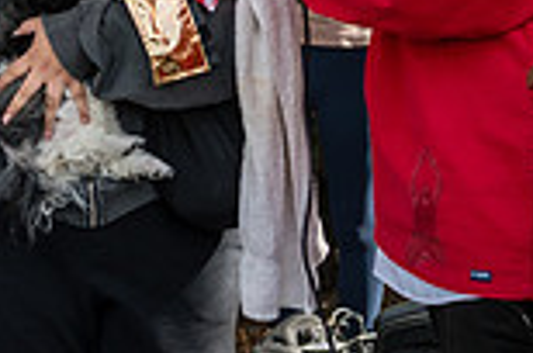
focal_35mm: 181
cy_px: 38
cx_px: -24
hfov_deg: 11.3
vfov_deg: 7.5
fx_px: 2674
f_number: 4
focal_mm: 48
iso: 1000
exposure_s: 1/1250
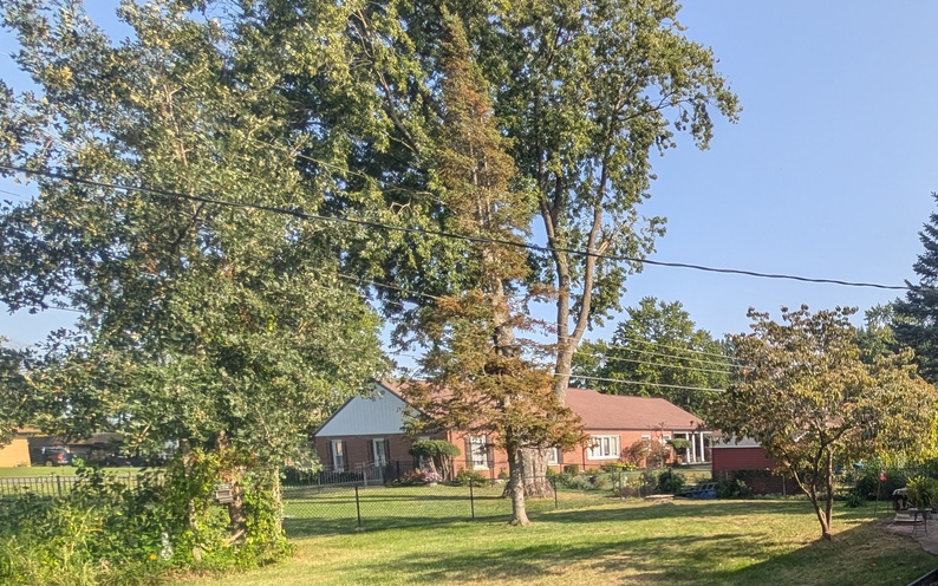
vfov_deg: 48.9
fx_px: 588
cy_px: 494
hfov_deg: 64.6
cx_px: 839
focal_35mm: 23
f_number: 1.7
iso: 56
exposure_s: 1/1672
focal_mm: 2.02
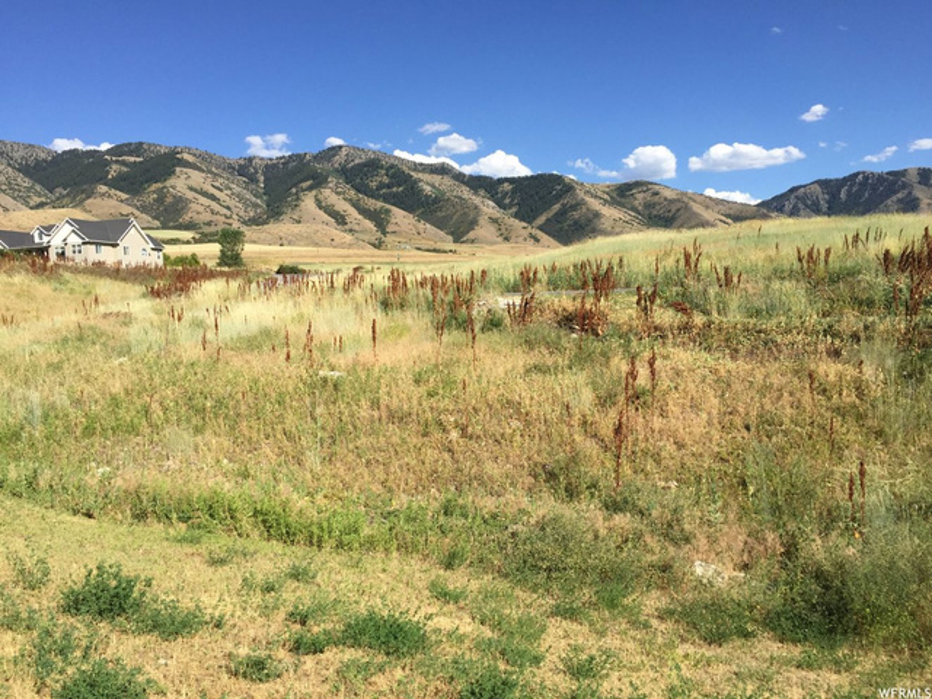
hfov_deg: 61.7
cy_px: 350
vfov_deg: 48.2
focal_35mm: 29
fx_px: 781
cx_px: 466
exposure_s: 1/2083
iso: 32
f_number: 2.2
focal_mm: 4.15
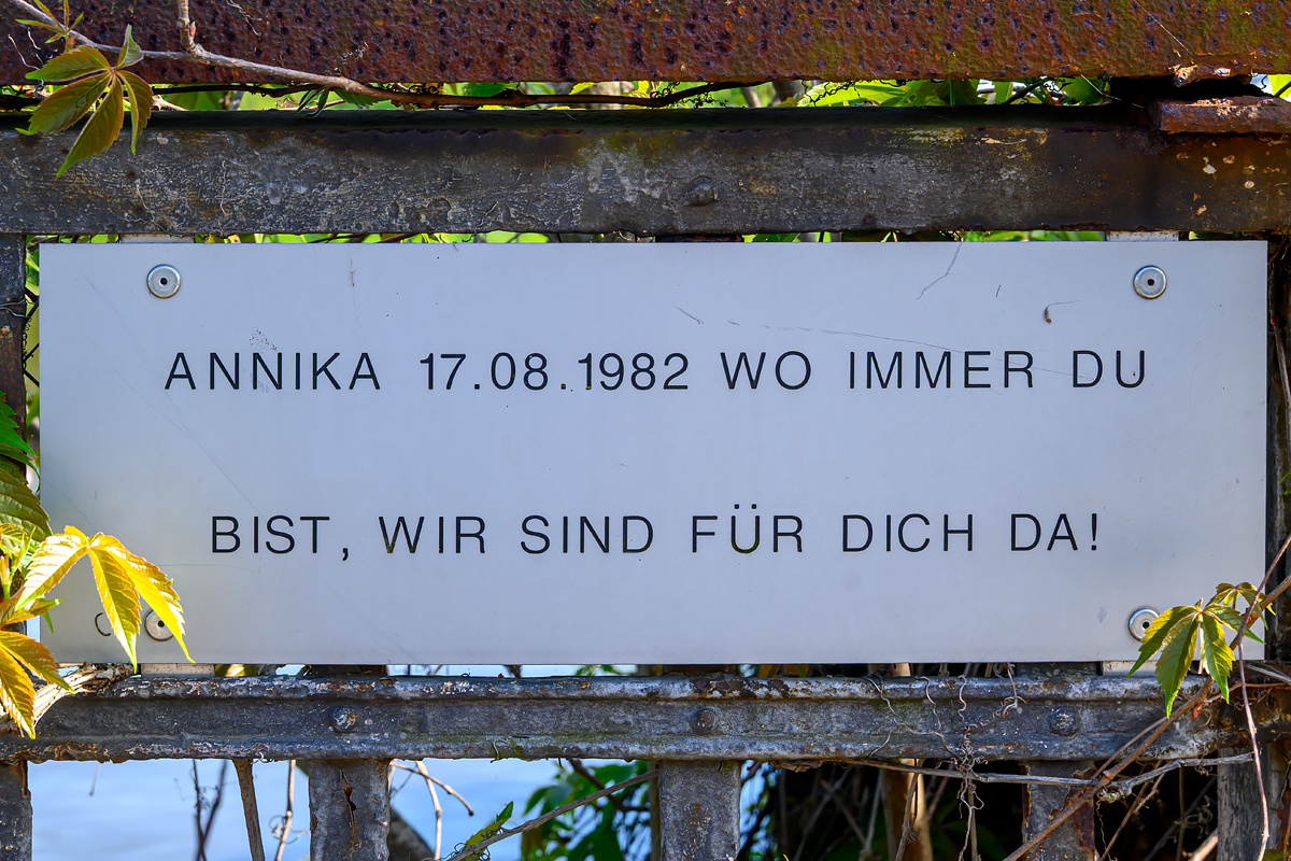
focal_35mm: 75
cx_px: 646
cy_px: 430
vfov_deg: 18.2
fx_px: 2689
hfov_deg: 27.0
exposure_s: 1/125
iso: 200
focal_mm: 50
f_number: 8
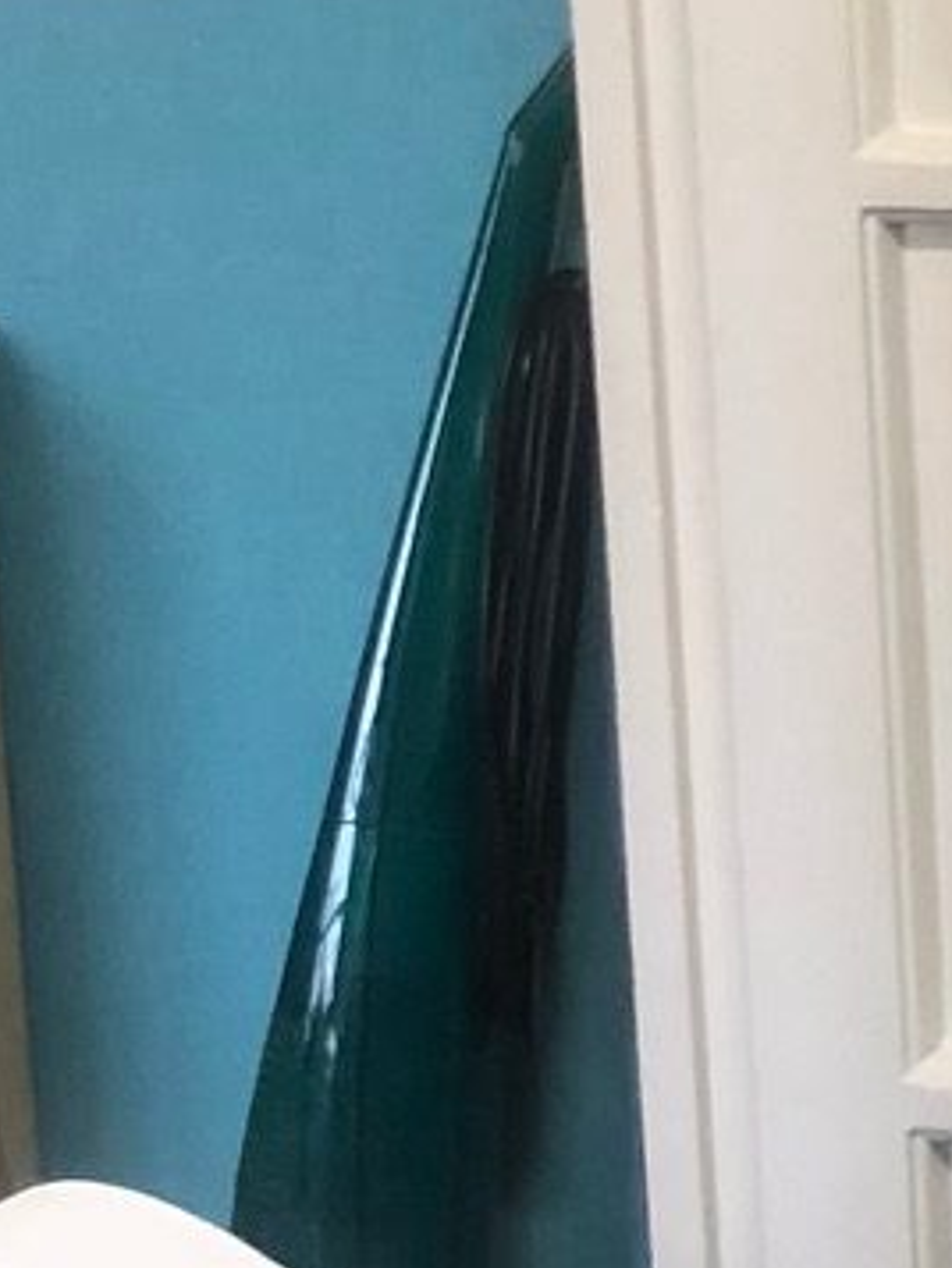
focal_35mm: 158
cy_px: 245
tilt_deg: -9.4
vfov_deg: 12.4
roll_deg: +1.1
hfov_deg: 8.5
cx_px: 2412
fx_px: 5790
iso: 40
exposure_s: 1/17
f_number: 1.8
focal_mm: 3.99
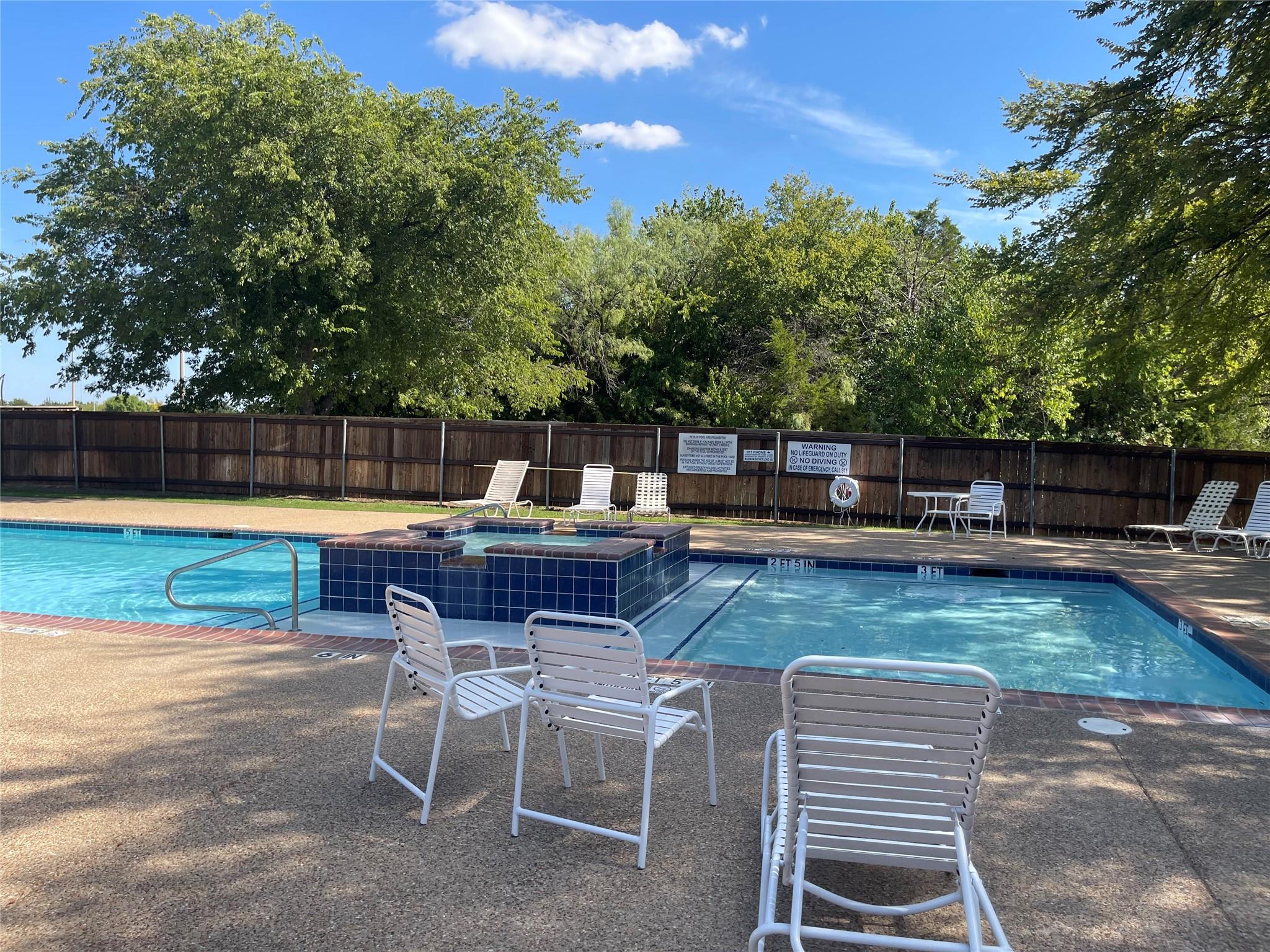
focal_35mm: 25
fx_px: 917
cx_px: 635
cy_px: 476
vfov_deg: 54.9
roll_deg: -0.9
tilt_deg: -4.5
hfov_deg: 69.4
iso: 32
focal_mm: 5.1
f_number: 1.6
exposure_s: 1/1618
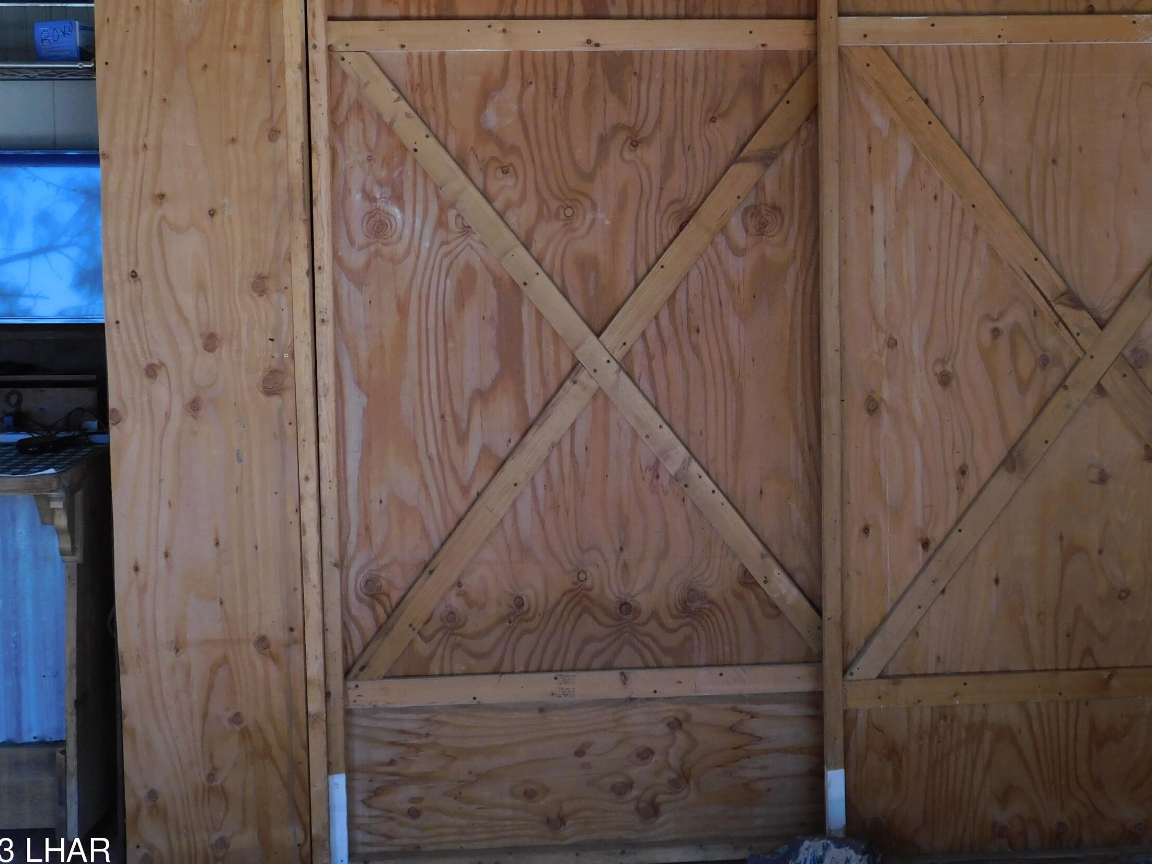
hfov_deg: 38.7
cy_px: 316
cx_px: 699
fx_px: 1631
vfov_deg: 29.5
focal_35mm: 49
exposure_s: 1/160
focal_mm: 6.3
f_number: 3.5
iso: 125
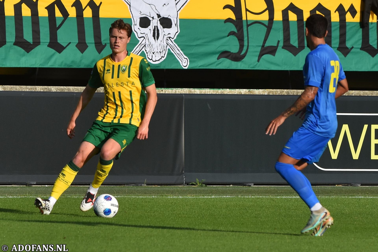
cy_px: 126
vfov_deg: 4.8
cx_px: 189
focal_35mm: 285
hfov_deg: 7.2
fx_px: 2992
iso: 125
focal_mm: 190
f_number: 4
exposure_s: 1/1000
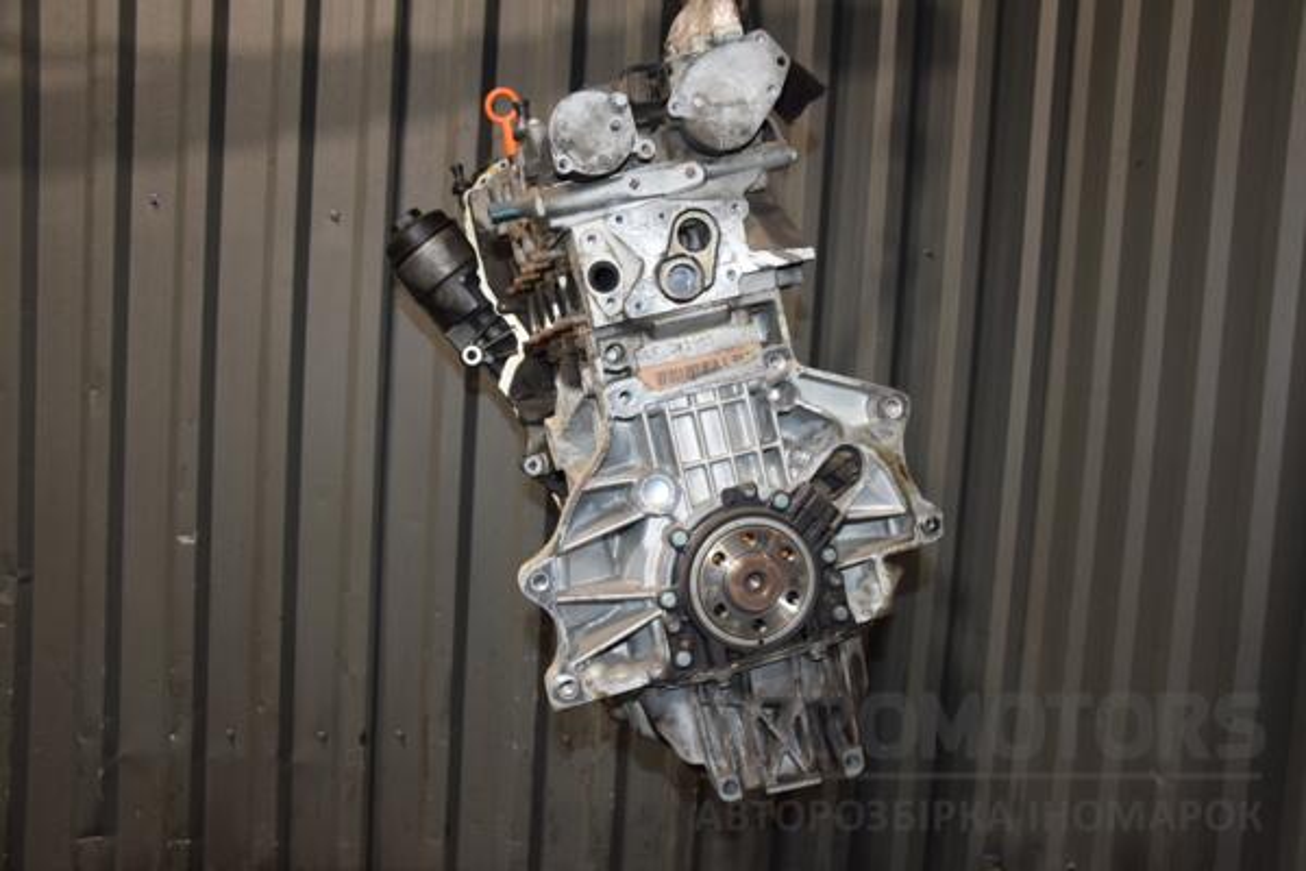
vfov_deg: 41.7
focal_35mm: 32
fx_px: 1143
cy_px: 436
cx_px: 653
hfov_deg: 59.5
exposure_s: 1/60
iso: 800
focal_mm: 21
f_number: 5
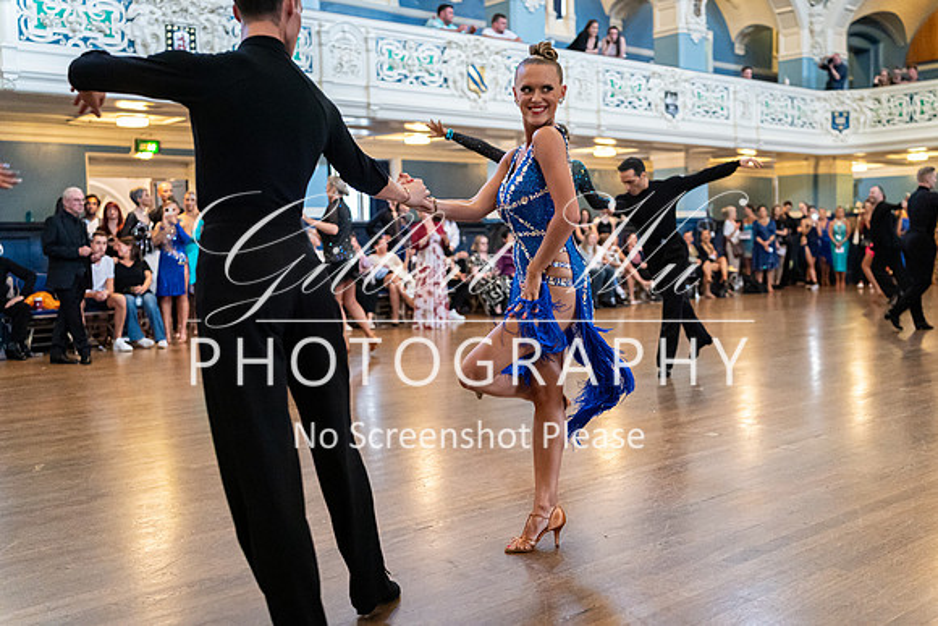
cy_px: 298
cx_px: 491
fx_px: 956
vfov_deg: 36.3
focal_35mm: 37
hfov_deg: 52.3
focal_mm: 35
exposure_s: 1/500
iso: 6400
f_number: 2.2
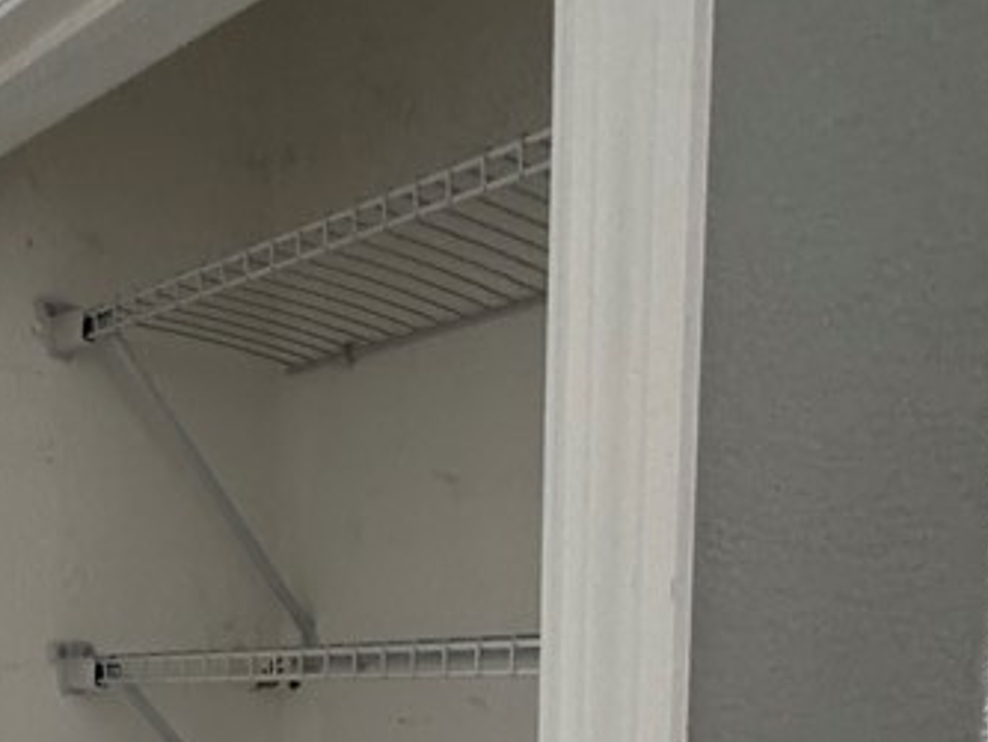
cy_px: 849
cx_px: 80
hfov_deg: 40.2
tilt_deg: -7.5
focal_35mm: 43
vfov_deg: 29.7
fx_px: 1228
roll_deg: +4.1
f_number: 2.2
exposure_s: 1/87
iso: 320
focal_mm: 2.22
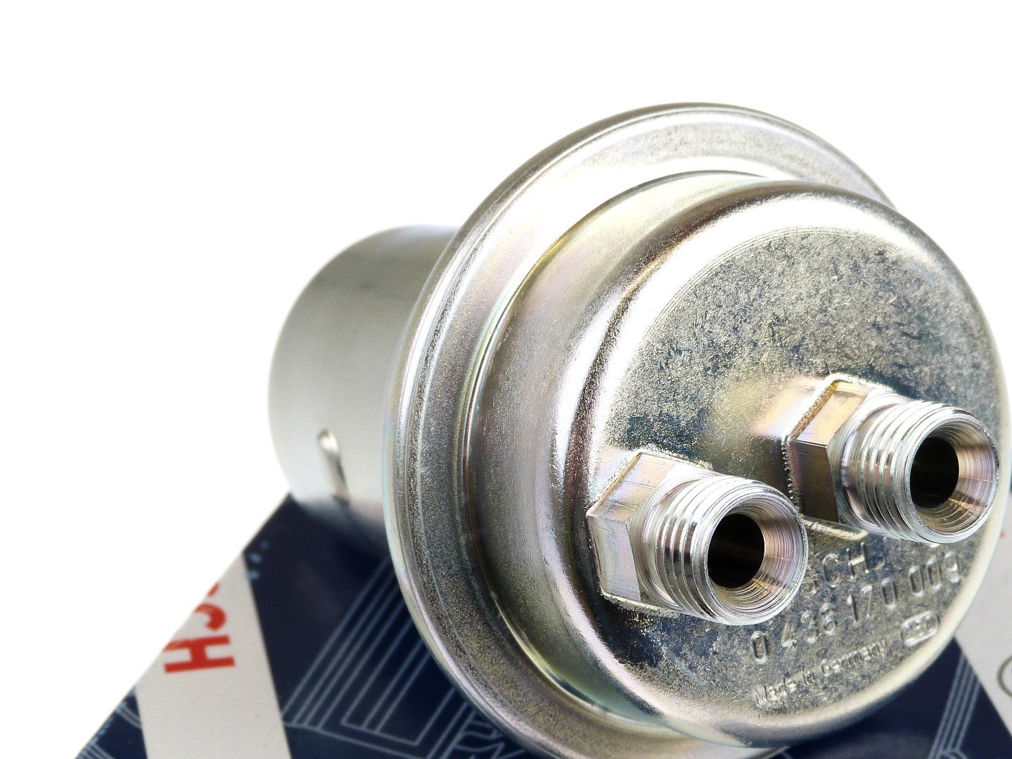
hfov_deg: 17.2
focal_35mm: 114
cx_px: 632
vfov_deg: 13.0
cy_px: 521
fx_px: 3333
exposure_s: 1/100
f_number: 3.4
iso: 100
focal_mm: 14.8
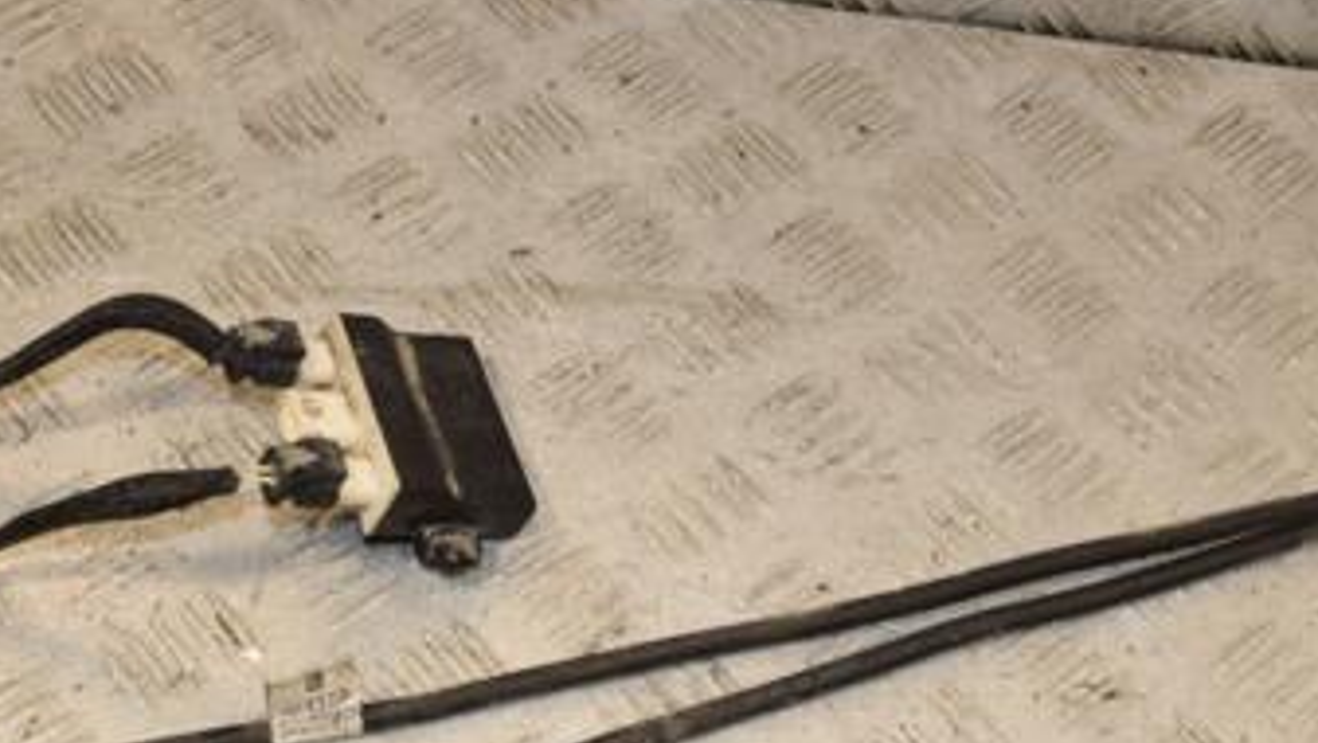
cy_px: 438
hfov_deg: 30.2
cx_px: 630
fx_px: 2445
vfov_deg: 17.3
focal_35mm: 70
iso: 800
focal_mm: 25
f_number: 10
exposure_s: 1/200
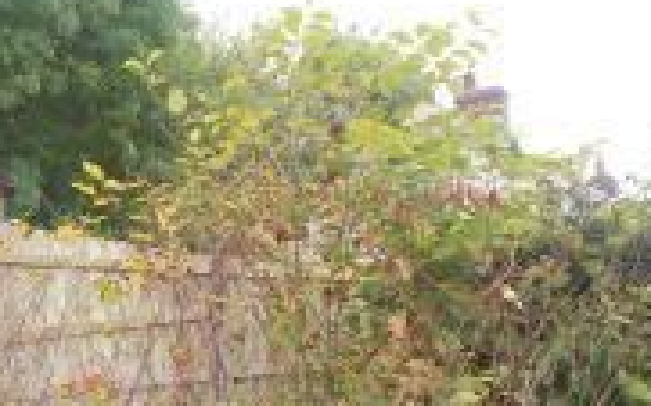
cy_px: 463
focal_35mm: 90
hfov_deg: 21.4
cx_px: -129
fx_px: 1596
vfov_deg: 14.1
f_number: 3.4
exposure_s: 1/100
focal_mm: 5.3
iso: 80
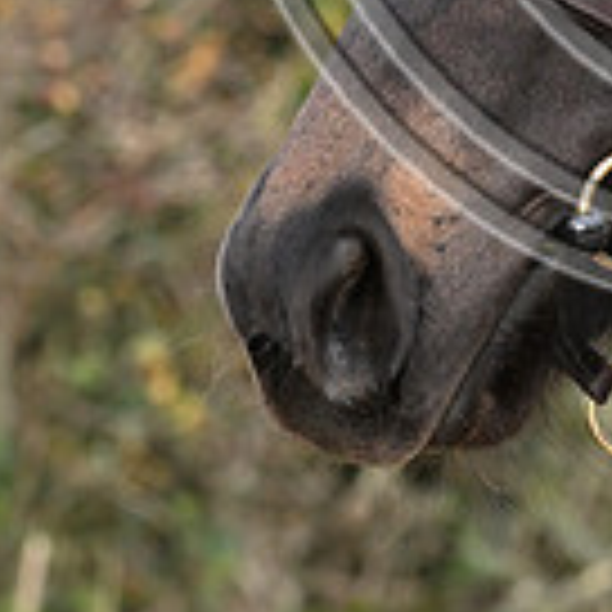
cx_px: 740
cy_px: -342
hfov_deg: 4.4
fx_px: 7961
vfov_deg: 4.4
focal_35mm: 398
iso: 3200
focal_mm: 110
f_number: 5.6
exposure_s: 1/1000
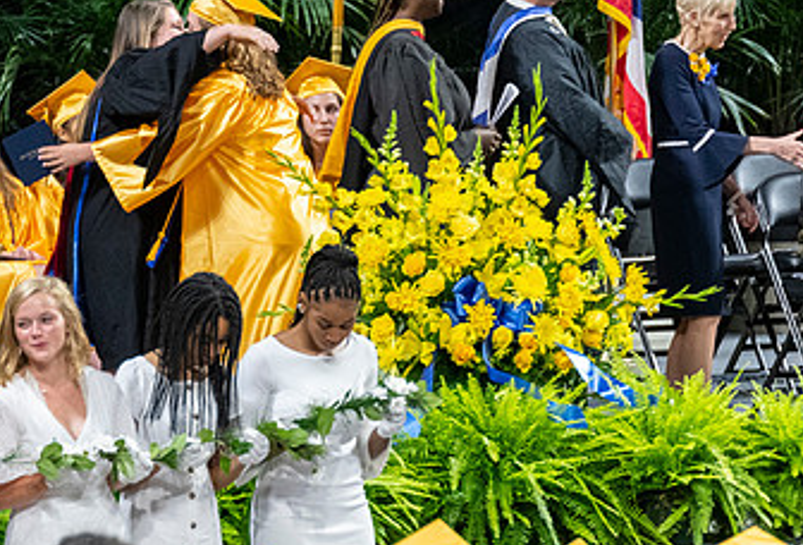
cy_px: 233
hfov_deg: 4.2
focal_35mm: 489
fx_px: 10967
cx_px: 4
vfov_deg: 2.8
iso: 2000
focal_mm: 190
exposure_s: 1/200
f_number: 4
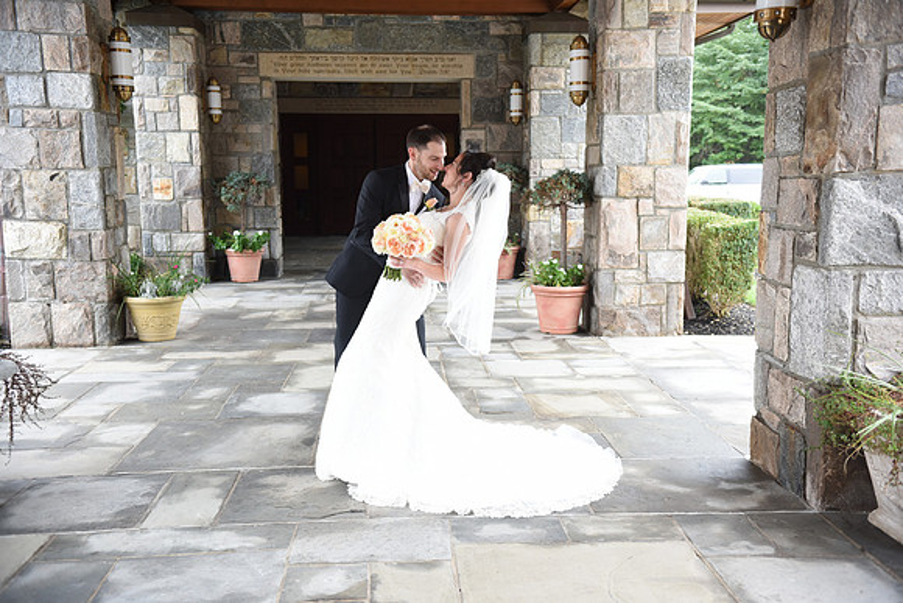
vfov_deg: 35.1
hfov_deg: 50.7
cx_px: 452
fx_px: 953
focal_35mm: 38
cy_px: 302
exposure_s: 1/200
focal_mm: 38
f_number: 4.5
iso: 1000
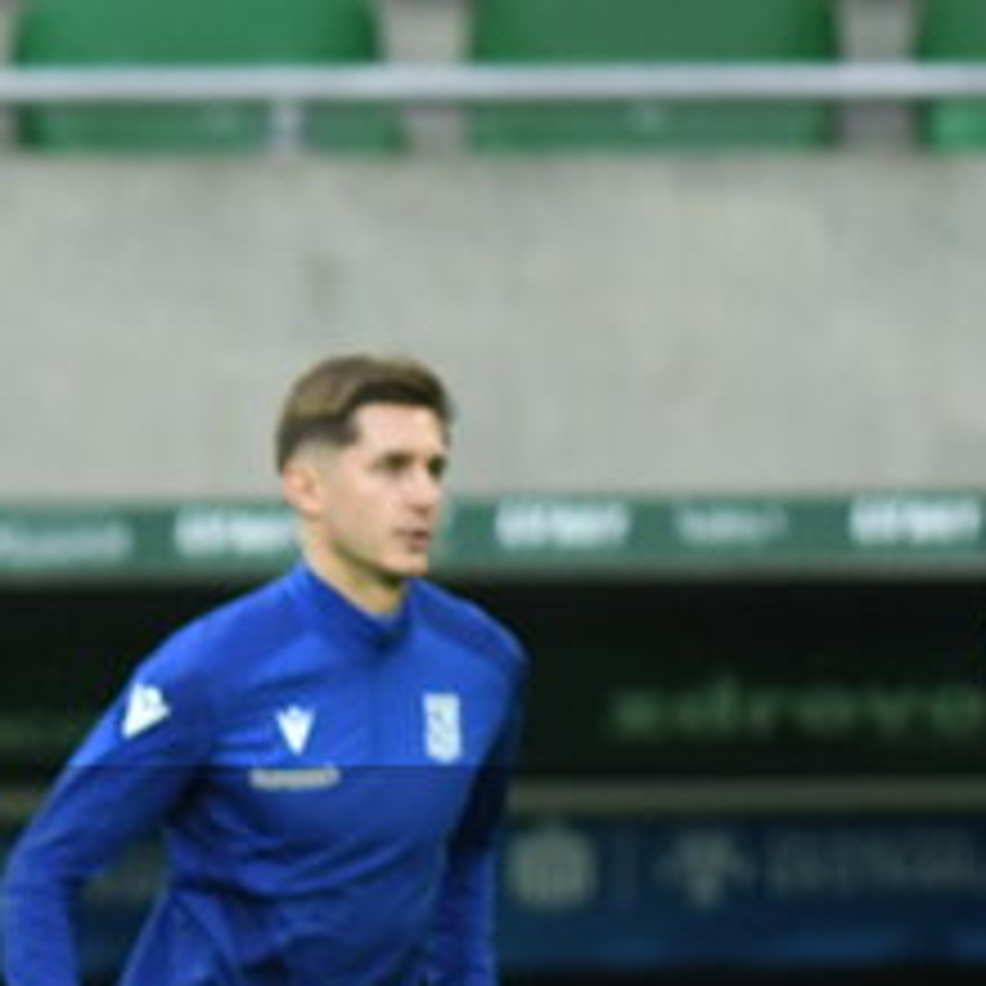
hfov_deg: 1.0
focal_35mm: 1785
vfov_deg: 1.0
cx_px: -1013
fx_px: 57523
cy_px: 887
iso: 1400
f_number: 2.8
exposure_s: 1/1250
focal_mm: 300
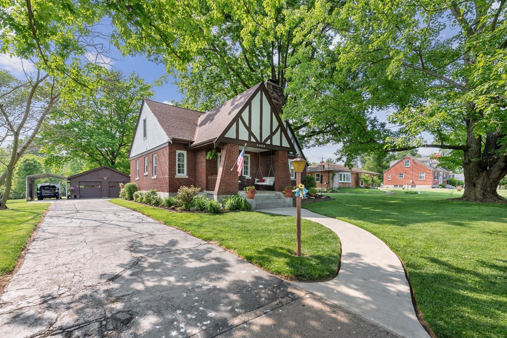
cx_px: 254
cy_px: 169
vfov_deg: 73.7
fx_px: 225
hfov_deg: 96.7
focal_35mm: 16
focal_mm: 16
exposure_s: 1/125
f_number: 8
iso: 100
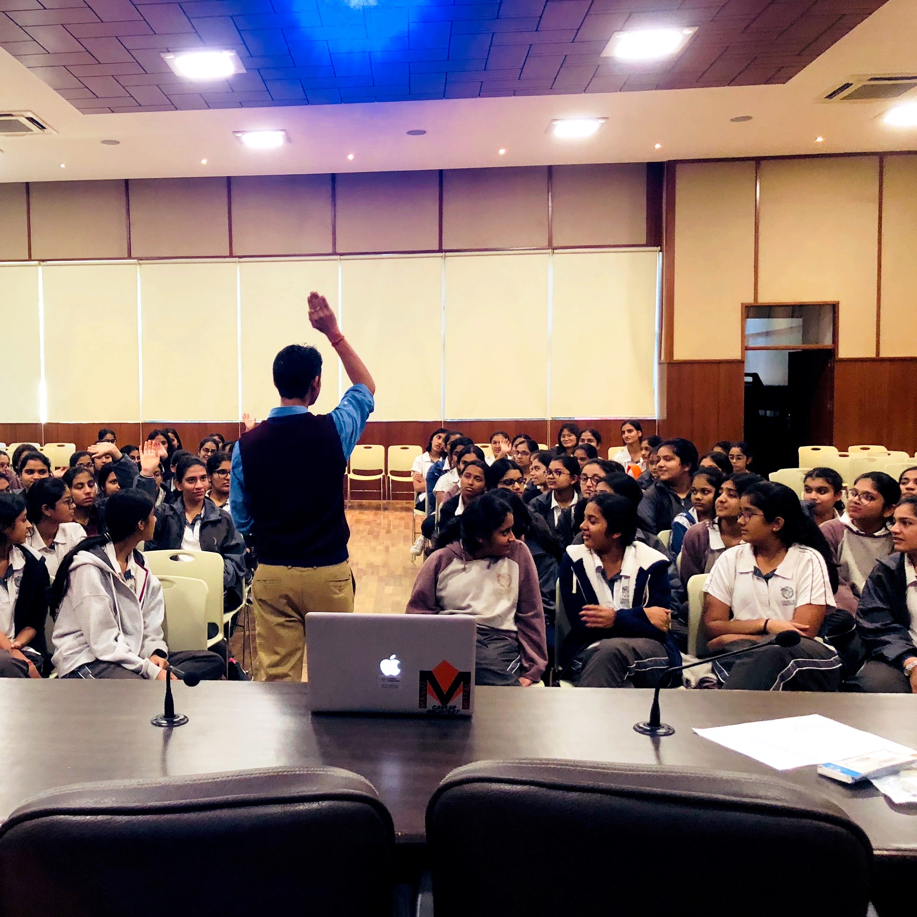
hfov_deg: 47.6
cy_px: 459
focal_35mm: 34
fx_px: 1019
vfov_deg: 48.5
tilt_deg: -4.3
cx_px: 299
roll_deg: +1.1
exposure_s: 1/15
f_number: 1.8
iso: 80
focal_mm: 3.99
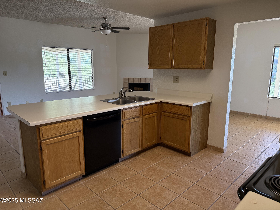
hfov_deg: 71.6
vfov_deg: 56.8
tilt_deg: -10.3
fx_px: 194
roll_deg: -0.5
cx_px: 140
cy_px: 105
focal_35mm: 24
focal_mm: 6.76
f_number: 1.78
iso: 200
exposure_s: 1/147
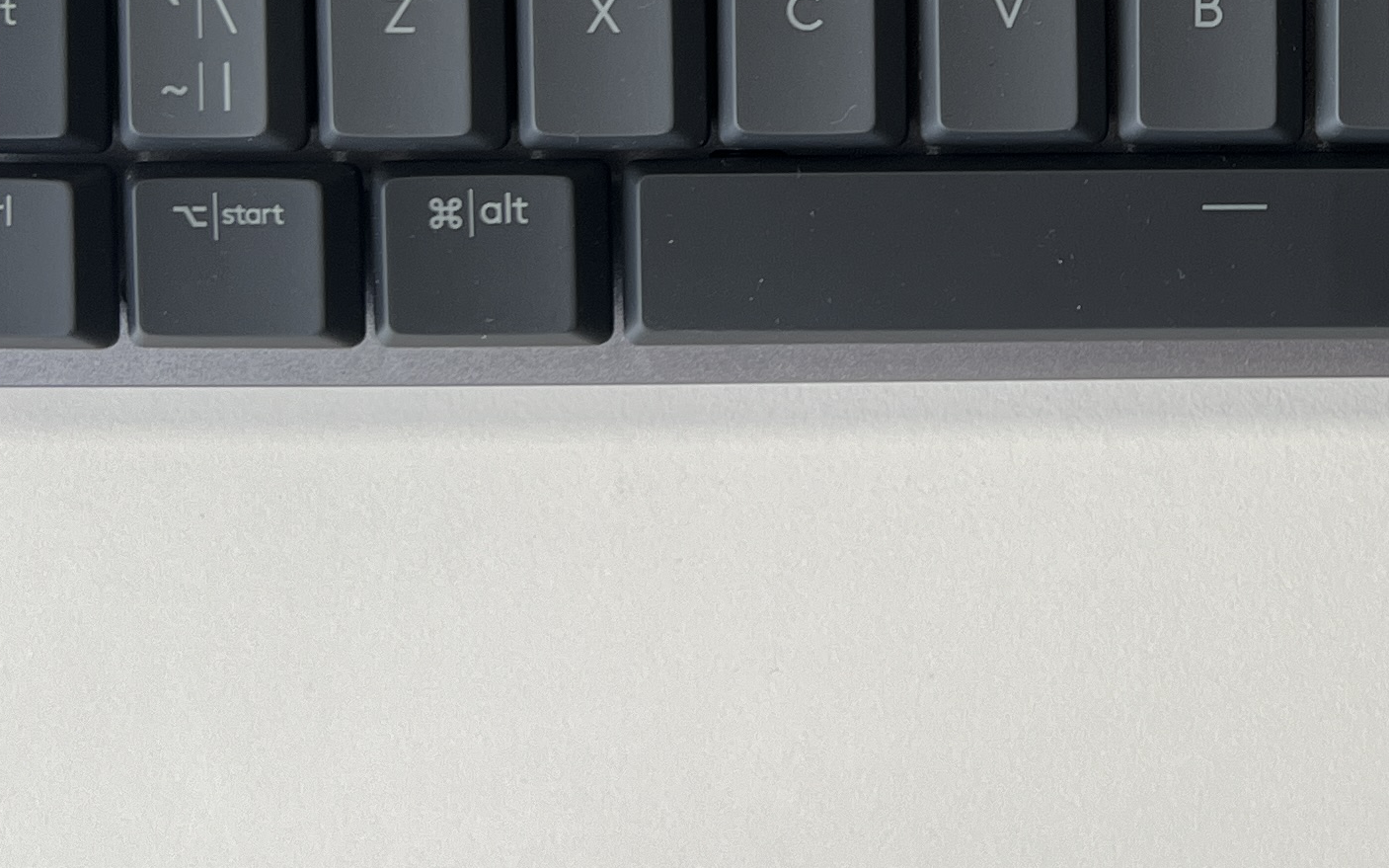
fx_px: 2990
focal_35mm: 79
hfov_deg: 24.9
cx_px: 1407
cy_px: -131
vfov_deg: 16.0
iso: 64
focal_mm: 5.7
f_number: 1.5
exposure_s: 1/121
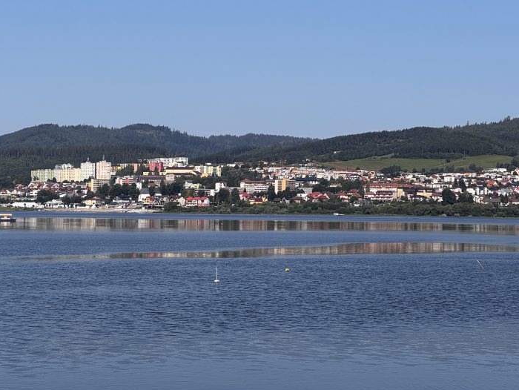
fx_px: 1650
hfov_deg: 17.9
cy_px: 124
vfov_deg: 13.5
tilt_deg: +3.3
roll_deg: -1.1
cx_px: 214
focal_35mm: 110
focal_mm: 9
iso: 25
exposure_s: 1/1325
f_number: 2.8
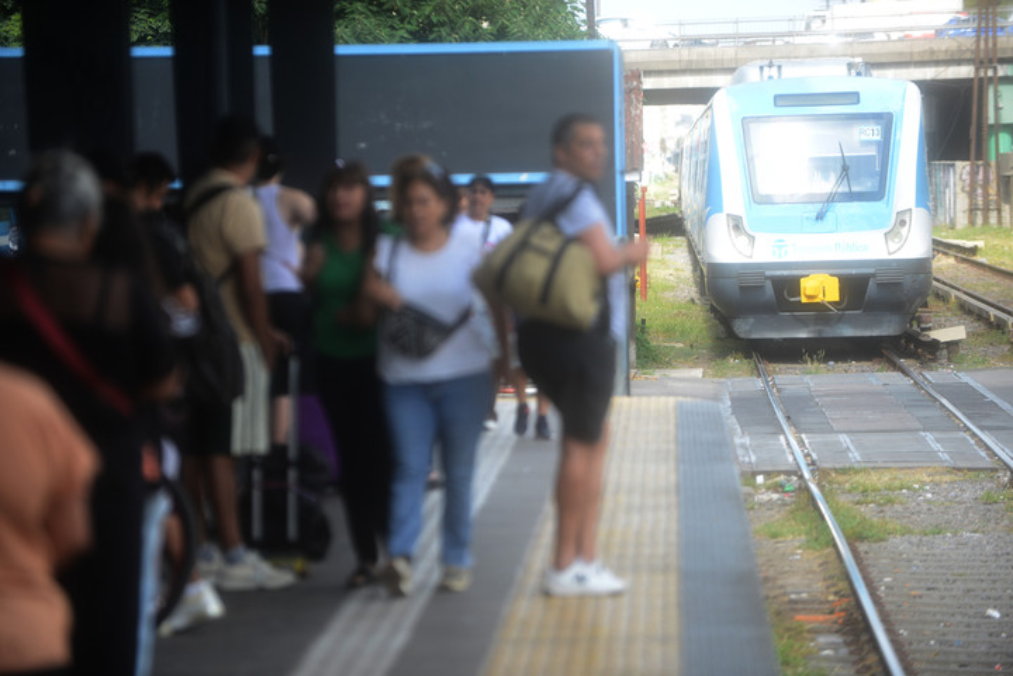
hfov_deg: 10.3
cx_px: 506
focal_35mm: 200
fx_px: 5631
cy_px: 338
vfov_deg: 6.9
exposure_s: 1/800
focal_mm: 200
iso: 400
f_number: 6.3
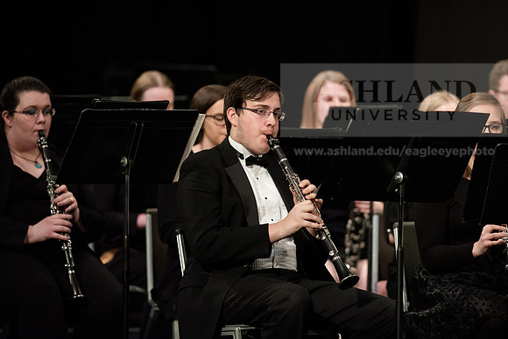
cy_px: 170
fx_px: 4234
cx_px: 254
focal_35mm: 300
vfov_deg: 4.6
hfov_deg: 6.9
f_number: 3.2
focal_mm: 300
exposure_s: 1/250
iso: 3200
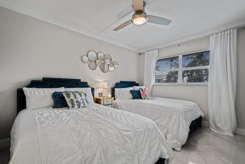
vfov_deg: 77.3
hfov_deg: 100.4
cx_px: 122
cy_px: 82
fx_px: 102
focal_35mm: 15
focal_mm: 15
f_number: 11
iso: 100
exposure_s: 1
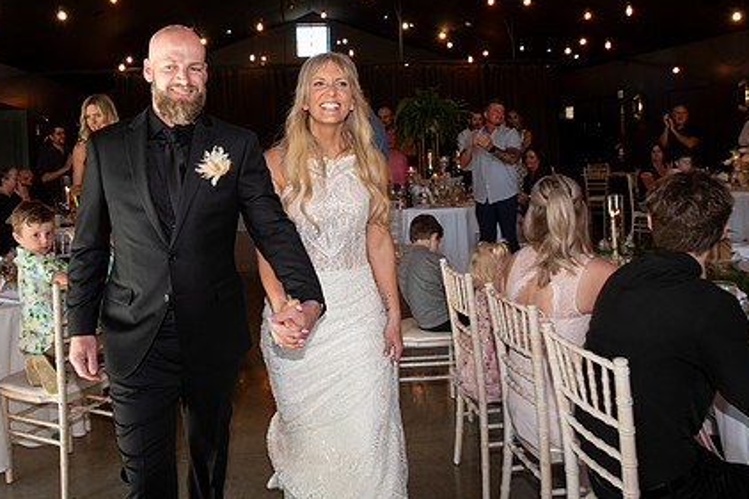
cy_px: 181
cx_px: 323
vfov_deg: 39.6
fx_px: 686
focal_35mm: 33
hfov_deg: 57.0
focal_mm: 24
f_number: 5
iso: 1000
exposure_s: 1/125
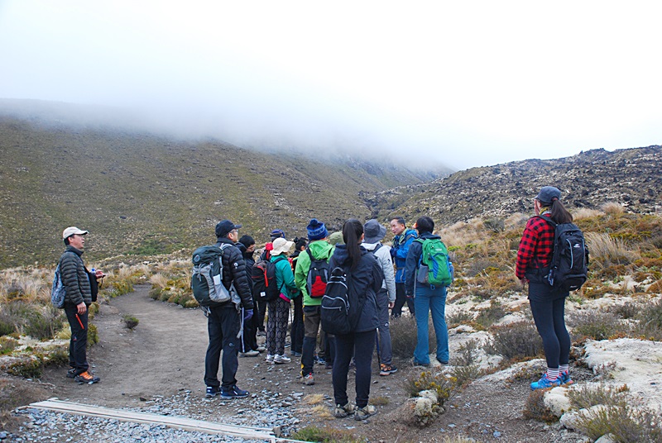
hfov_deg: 53.1
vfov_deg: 37.0
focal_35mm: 36
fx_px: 663
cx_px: 331
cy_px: 222
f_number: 5.6
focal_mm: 24
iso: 400
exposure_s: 1/125
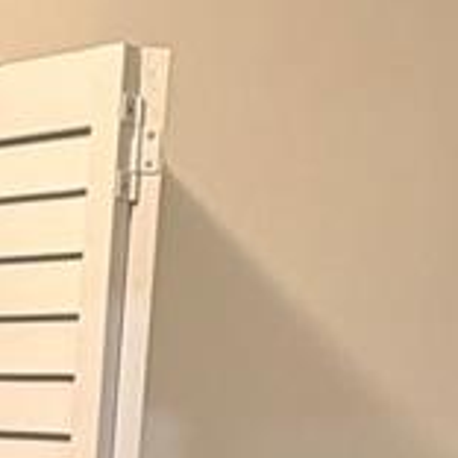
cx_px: -97
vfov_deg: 16.4
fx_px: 1422
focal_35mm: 95
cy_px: 722
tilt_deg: -12.3
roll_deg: -1.9
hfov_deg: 17.4
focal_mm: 2.22
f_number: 2.2
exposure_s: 1/60
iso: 400
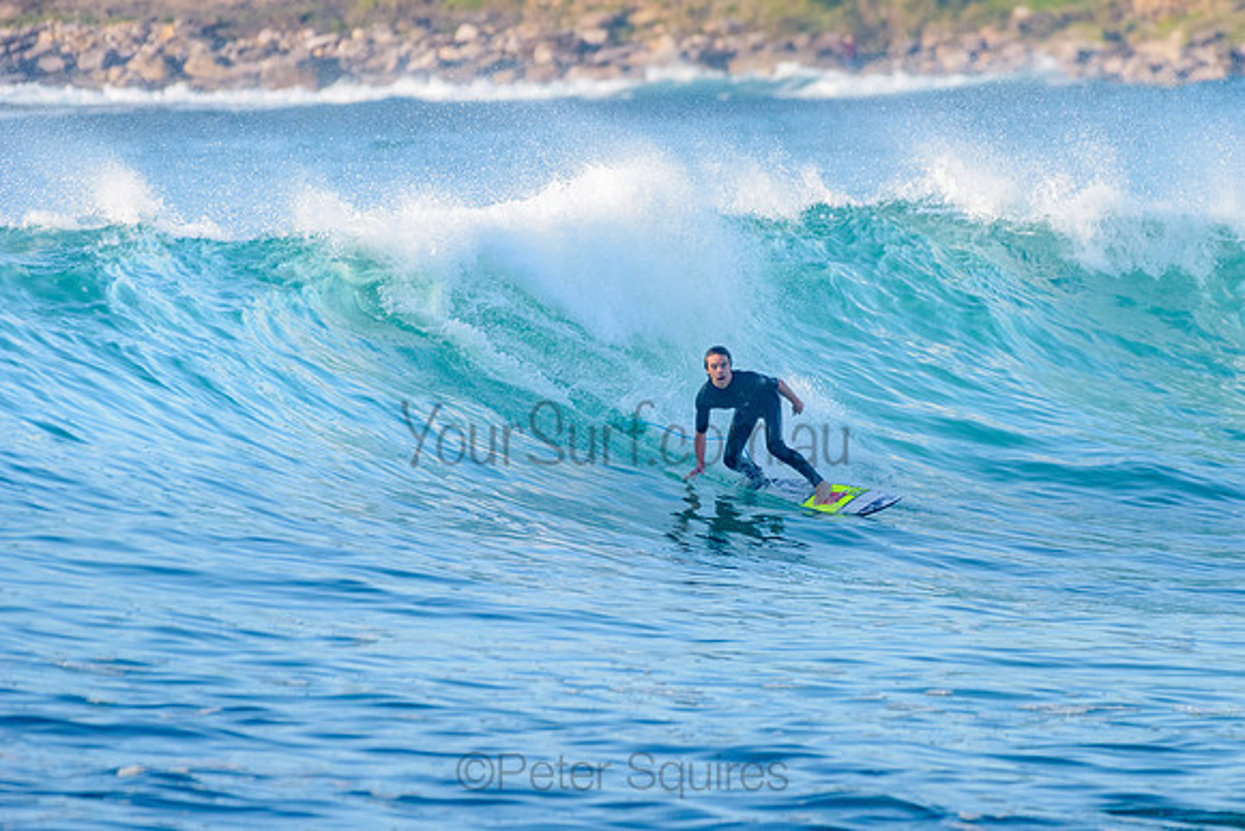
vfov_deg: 2.2
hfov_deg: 3.4
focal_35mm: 612
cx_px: 762
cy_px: 424
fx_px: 21178
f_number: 5.6
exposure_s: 1/2000
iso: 1100
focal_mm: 500
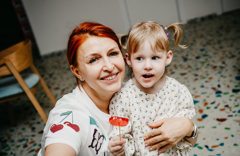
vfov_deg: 27.0
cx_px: 127
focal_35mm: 49
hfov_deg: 40.5
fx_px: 325
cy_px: 71
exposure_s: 1/160
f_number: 3.5
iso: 125
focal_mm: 46
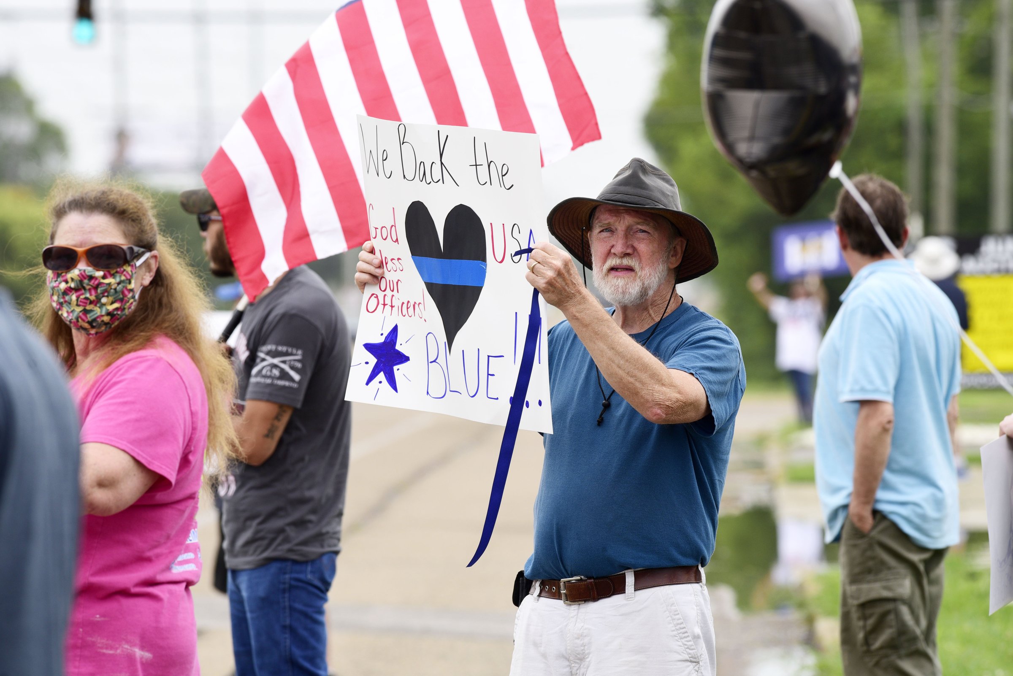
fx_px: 8444
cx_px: 506
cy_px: 338
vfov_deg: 4.6
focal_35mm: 300
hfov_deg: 6.9
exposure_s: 1/500
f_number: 10
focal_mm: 300
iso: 200
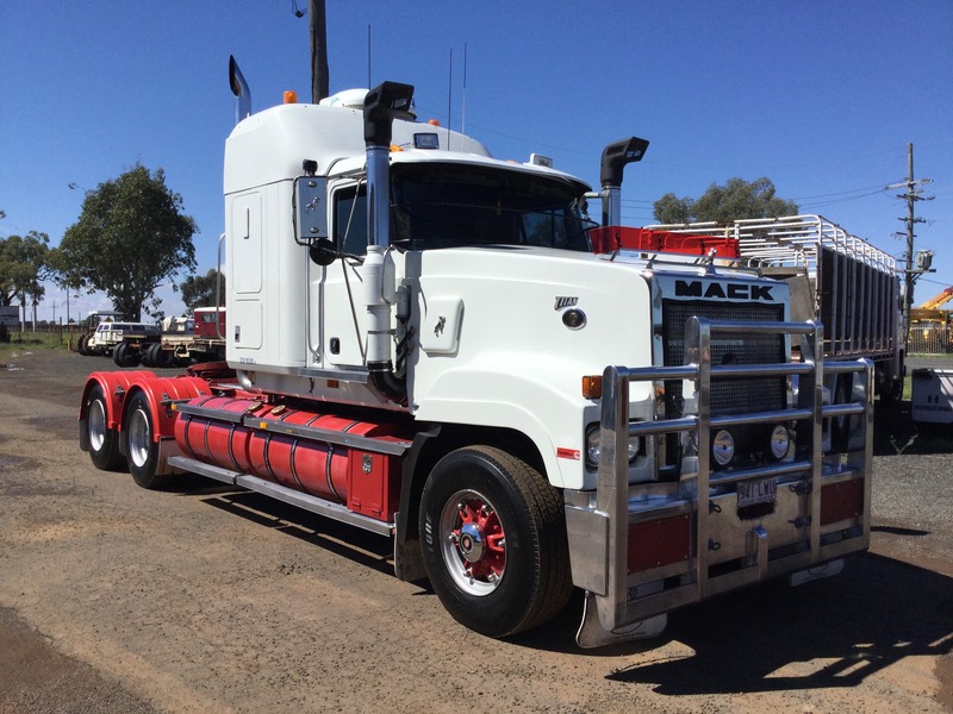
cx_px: 476
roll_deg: +0.0
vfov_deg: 45.4
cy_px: 357
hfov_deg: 58.4
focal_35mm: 31
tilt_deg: -1.7
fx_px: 853
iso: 25
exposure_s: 1/2717
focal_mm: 3.3
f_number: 2.4
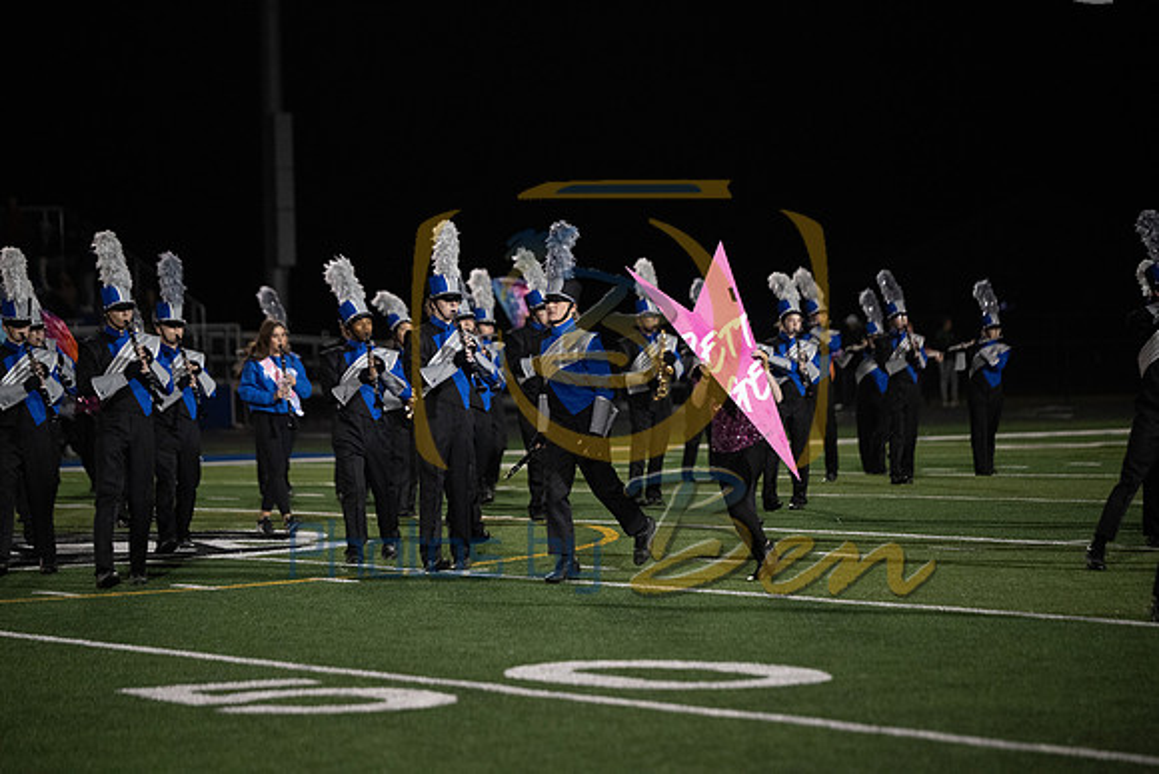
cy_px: 387
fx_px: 4991
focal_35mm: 155
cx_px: 580
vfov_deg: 8.9
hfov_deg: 13.2
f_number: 2.8
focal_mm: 155
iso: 5000
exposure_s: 1/1250
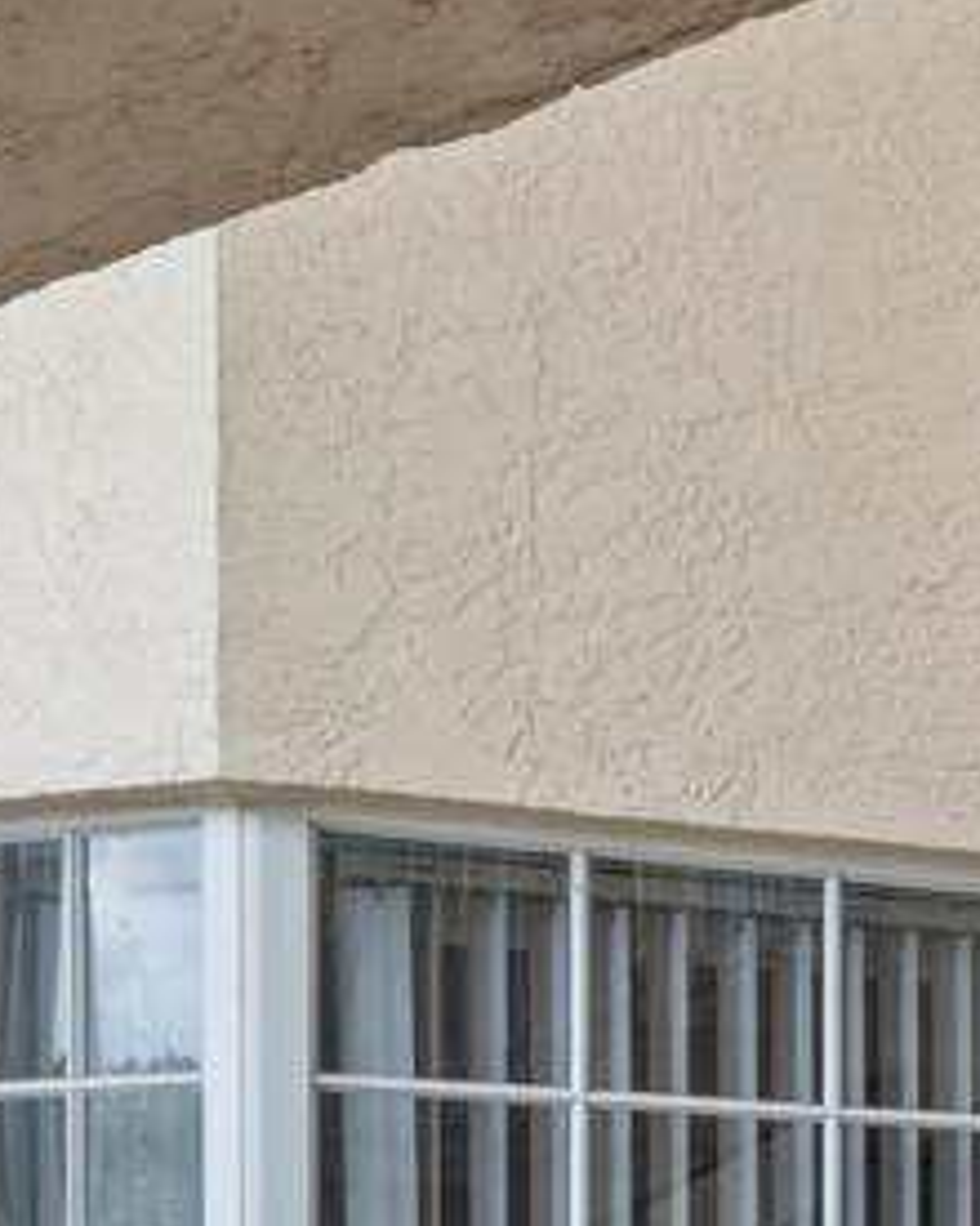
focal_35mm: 85
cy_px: 1424
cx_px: 2036
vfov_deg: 21.1
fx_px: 3088
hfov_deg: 14.5
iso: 320
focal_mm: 13
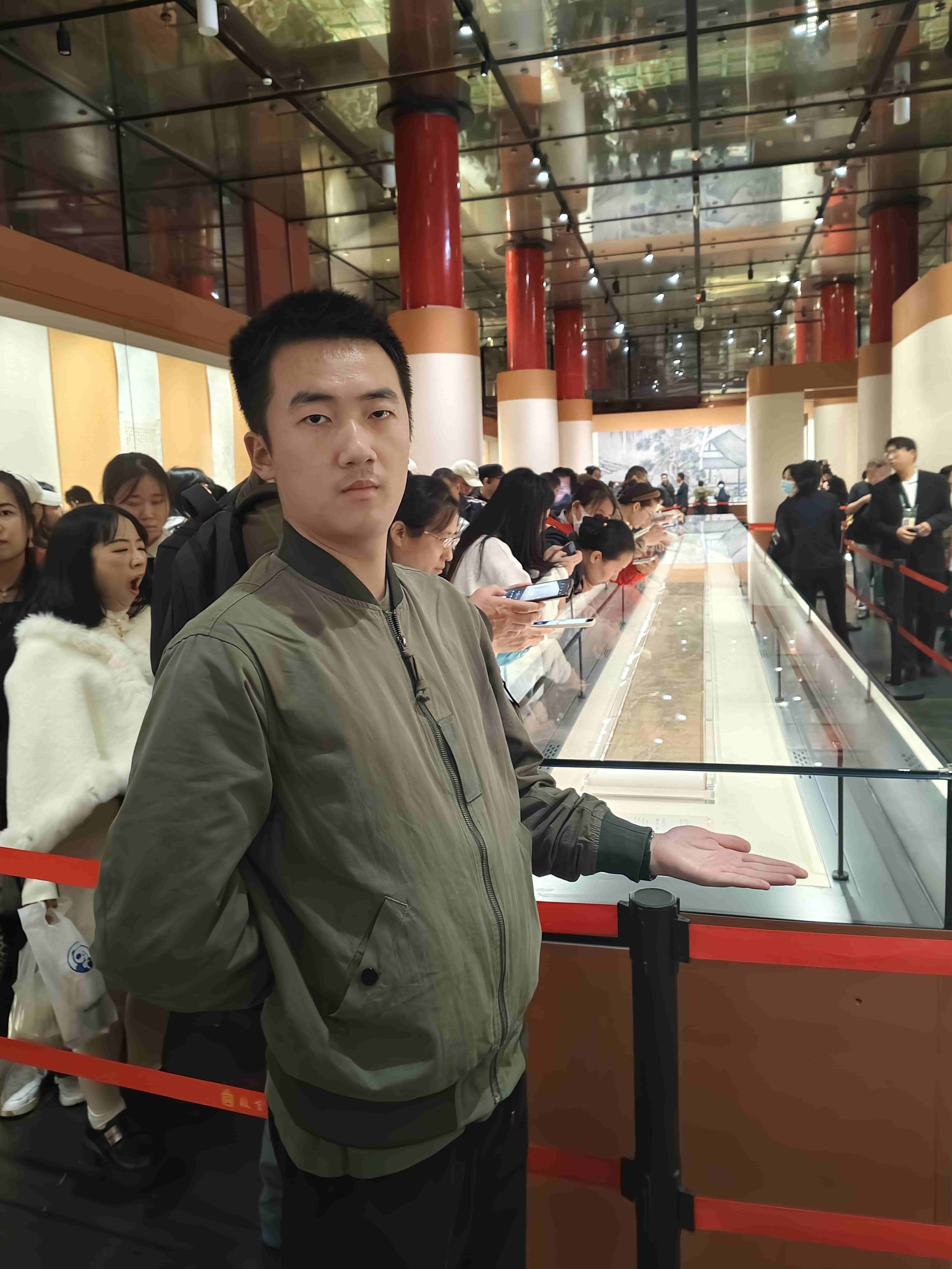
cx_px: 476
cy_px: 610
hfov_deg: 56.8
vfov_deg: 71.6
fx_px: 880
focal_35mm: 24
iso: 7035
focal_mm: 5.56
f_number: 1.88
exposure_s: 1/16.7
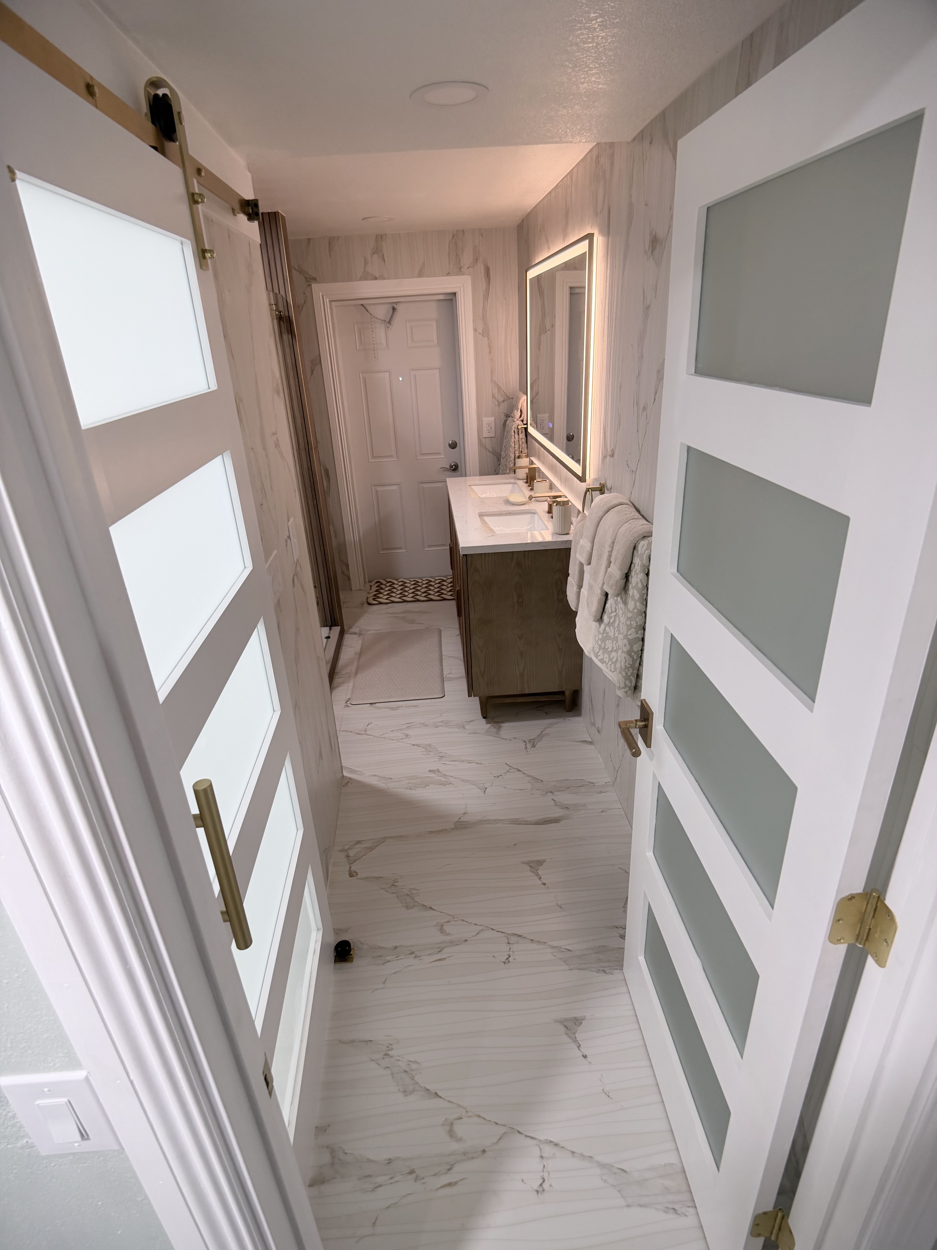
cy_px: 625
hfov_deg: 56.8
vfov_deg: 71.6
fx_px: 866
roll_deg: +3.0
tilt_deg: -24.3
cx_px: 468
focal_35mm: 24
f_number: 1.78
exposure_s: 1/60
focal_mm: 6.76
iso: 160
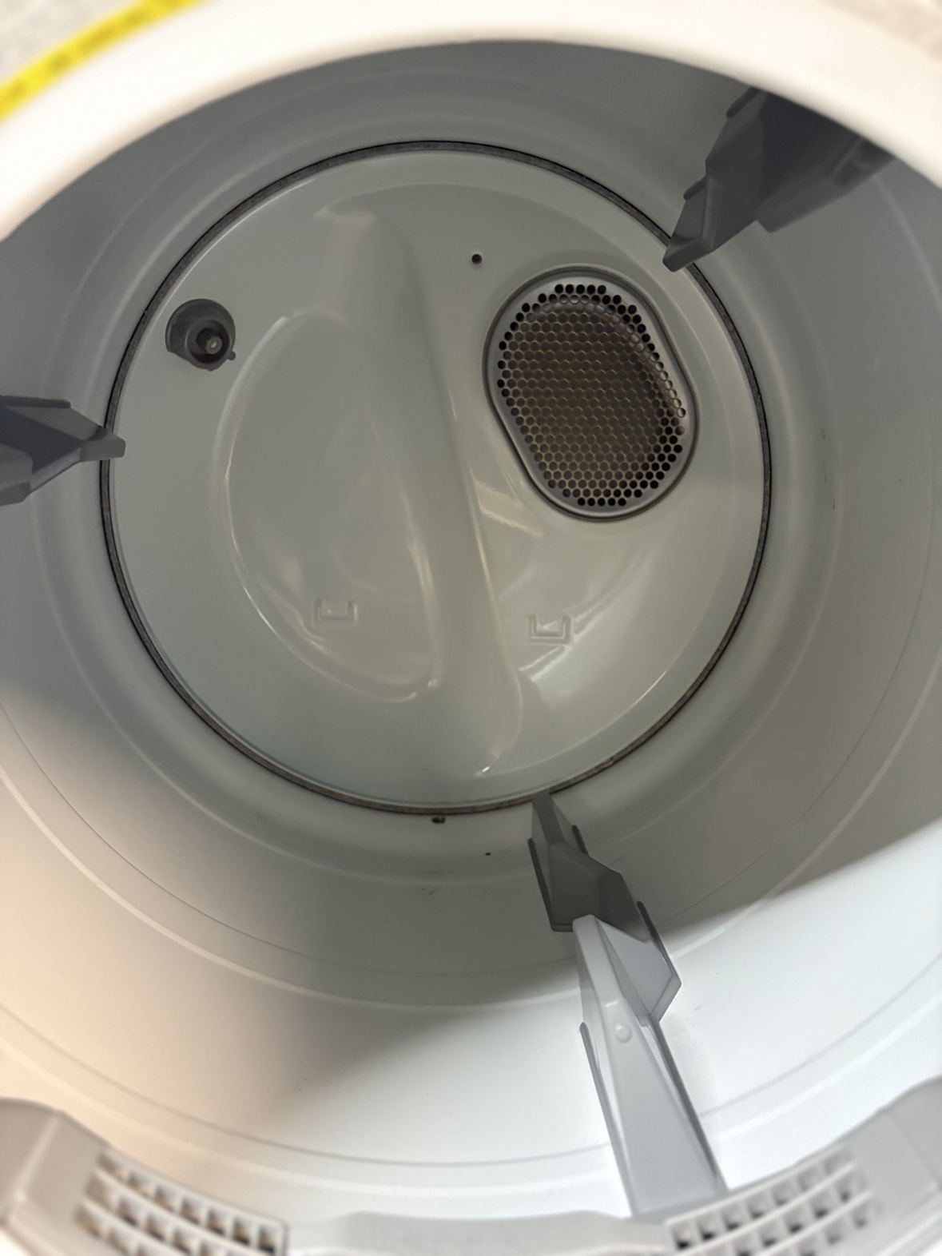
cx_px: 471
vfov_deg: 67.3
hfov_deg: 53.1
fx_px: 943
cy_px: 628
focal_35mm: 26
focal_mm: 5.96
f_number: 1.6
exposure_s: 1/60
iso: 400
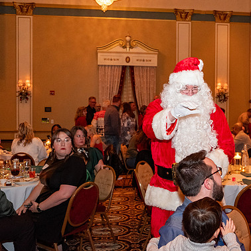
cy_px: 123
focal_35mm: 47
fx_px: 386
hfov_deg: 35.3
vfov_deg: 36.1
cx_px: 187
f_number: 3.2
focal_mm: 24.3
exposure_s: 1/125
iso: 2500
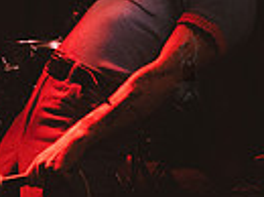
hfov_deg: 19.0
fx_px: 784
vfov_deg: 14.3
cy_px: 65
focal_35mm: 103
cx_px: 187
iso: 10000
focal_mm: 24
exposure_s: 1/400
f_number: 4.5
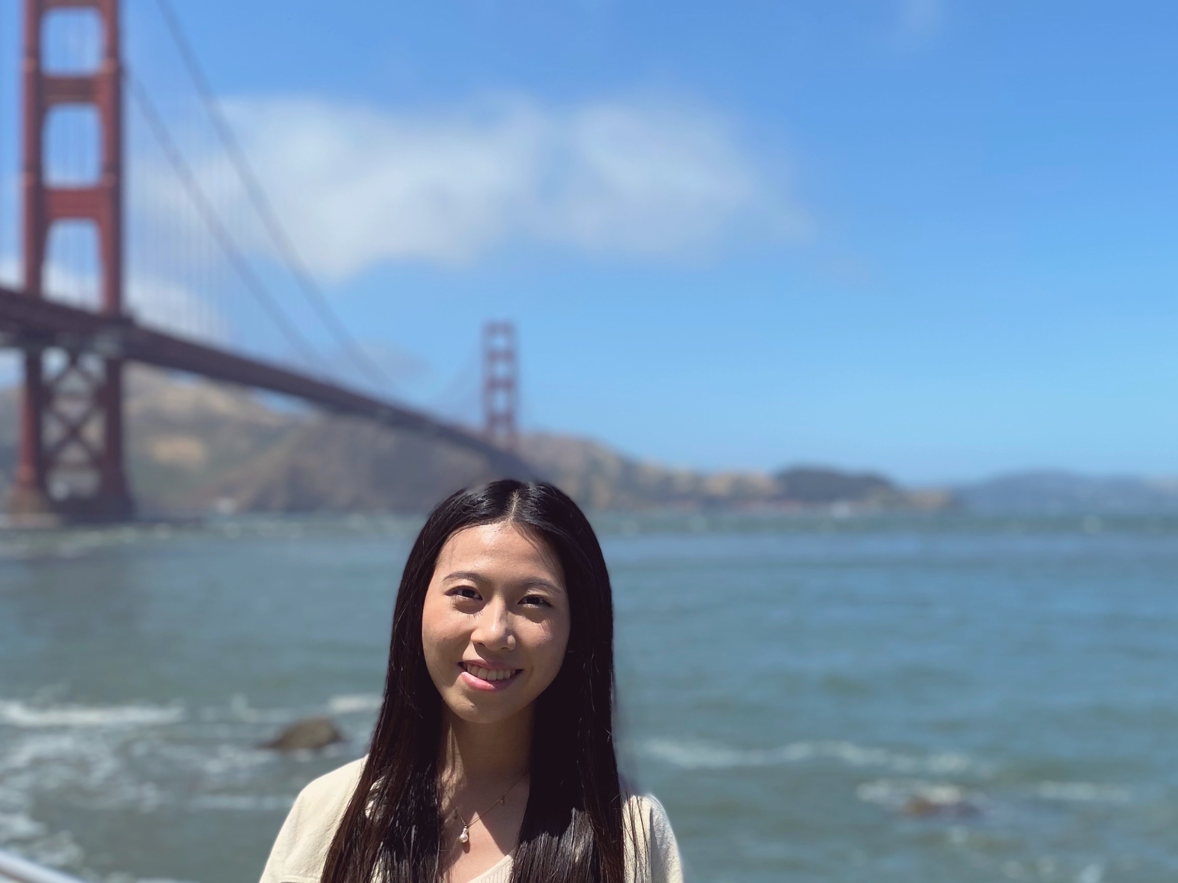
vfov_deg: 31.5
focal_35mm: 46
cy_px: 509
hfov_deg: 40.9
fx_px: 1565
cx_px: 750
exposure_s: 1/3125
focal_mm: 4.25
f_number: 1.8
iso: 32
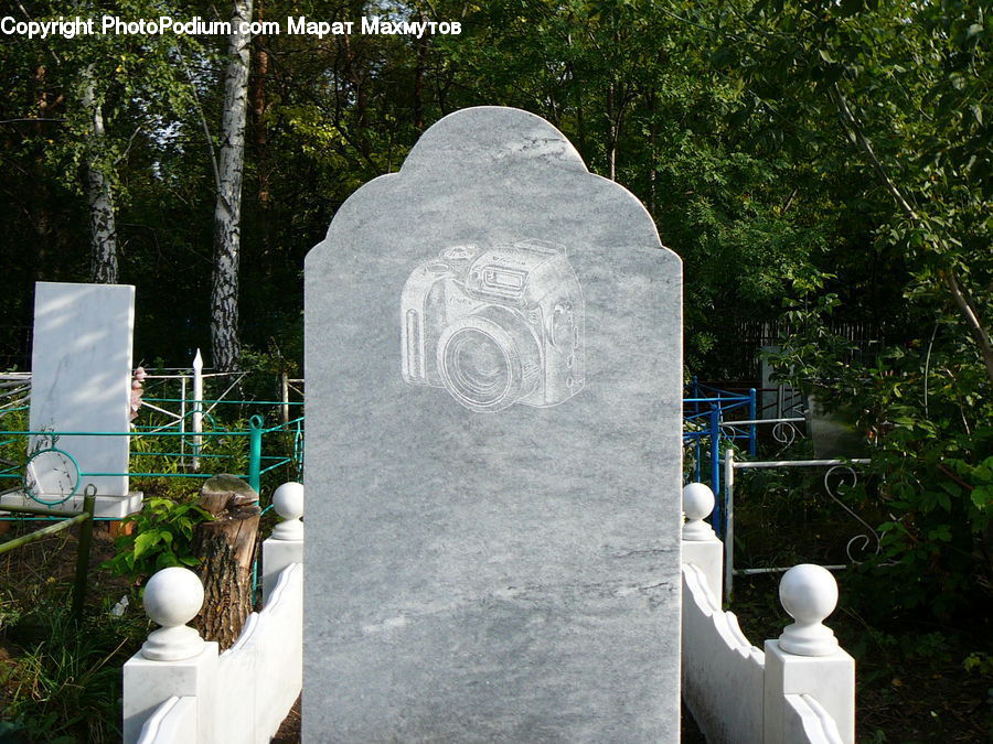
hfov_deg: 52.6
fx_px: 1004
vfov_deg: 40.7
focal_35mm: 35
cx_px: 496
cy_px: 372
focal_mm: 5.2
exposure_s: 1/640
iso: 80
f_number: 2.8
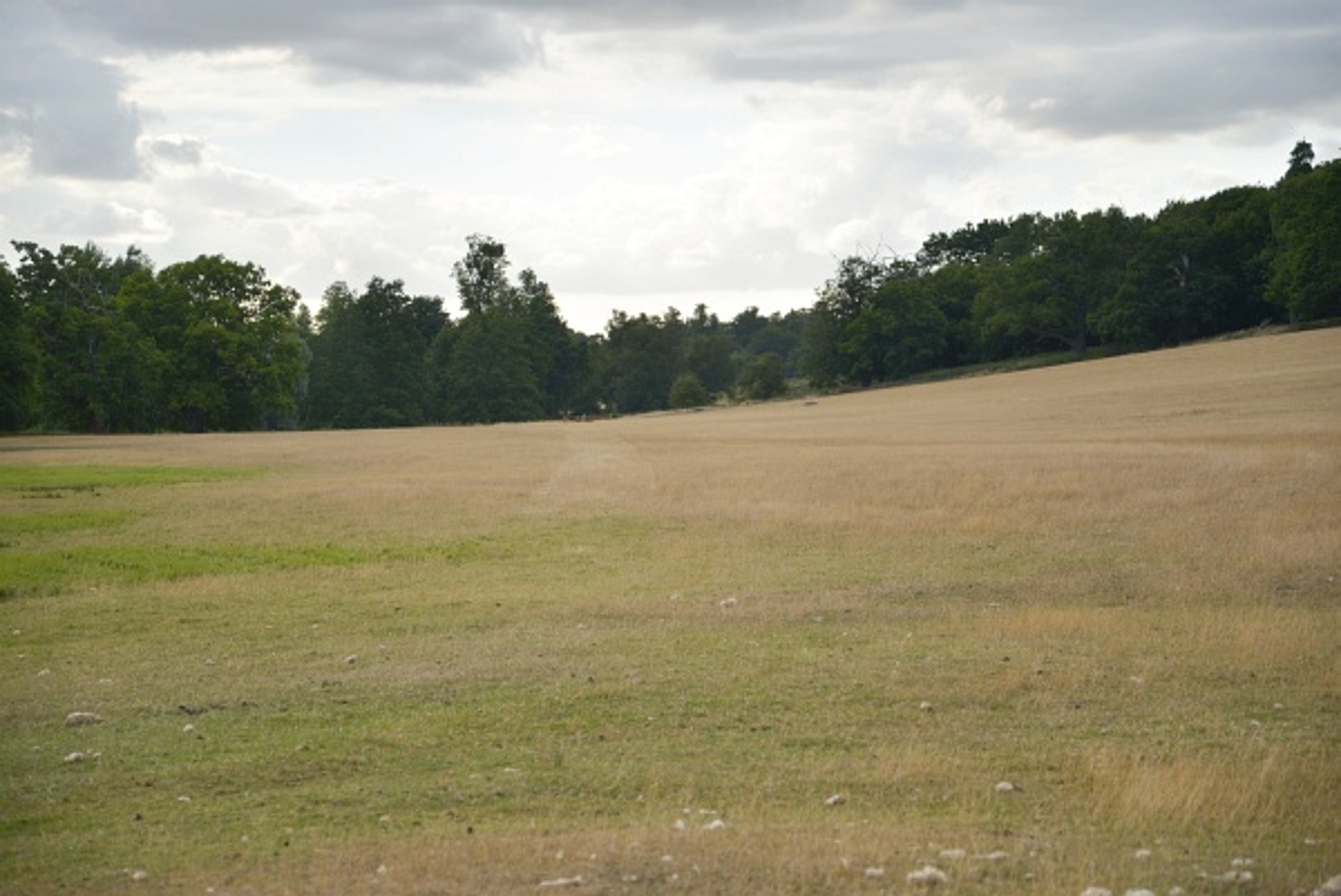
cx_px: 670
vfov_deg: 16.1
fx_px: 3168
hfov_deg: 23.9
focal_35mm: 85
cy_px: 448
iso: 100
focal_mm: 85
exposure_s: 1/400
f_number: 5
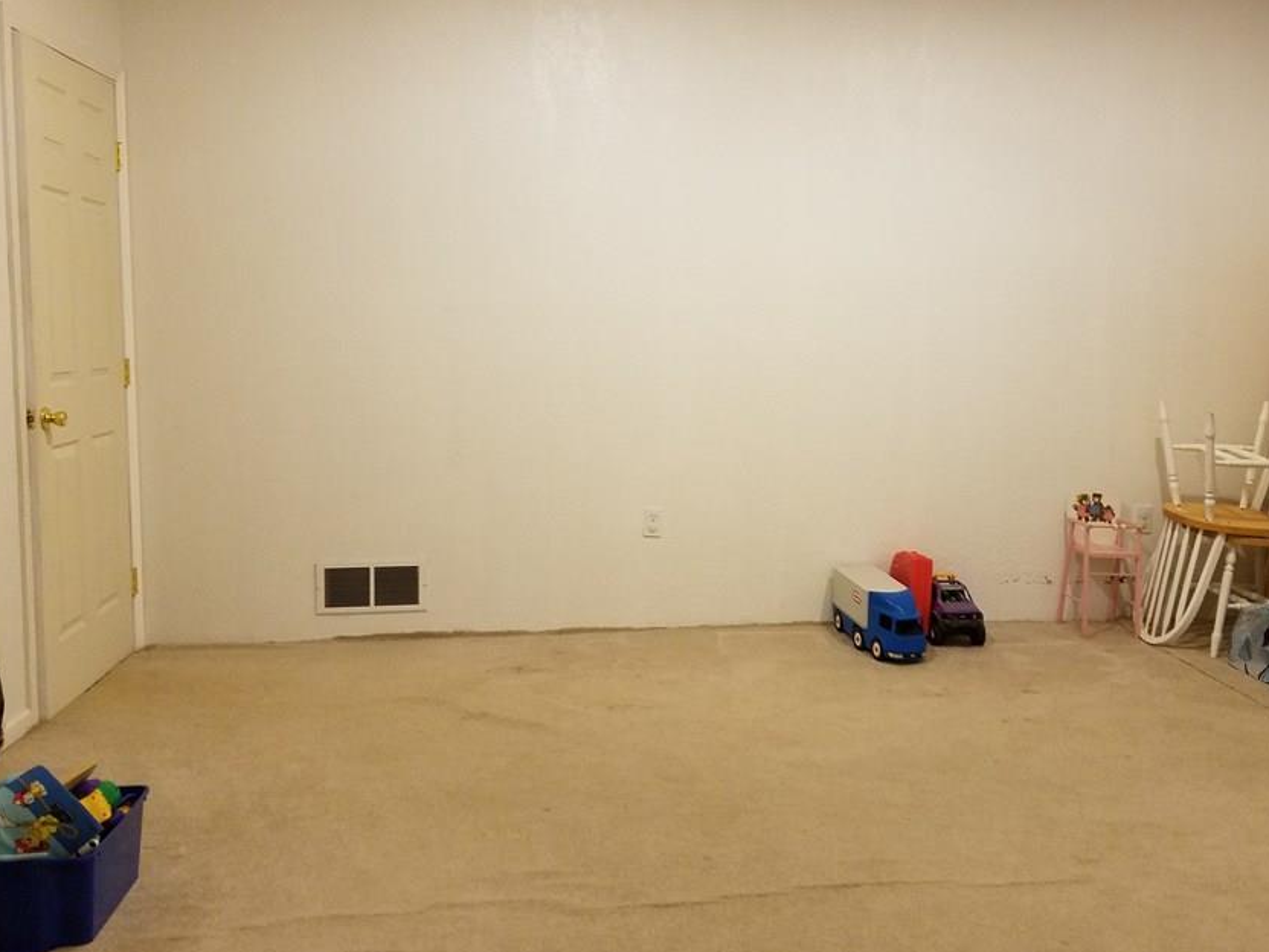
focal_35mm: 32
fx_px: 1173
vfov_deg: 44.1
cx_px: 764
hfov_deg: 56.4
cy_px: 413
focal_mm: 4.2
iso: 250
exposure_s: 1/20
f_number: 1.7
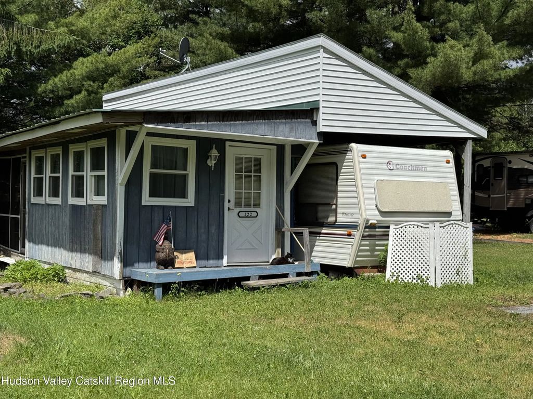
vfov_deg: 30.3
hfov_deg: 39.7
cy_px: 200
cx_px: 266
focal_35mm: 48
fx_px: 739
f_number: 1.78
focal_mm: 6.76
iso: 64
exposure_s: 1/7092
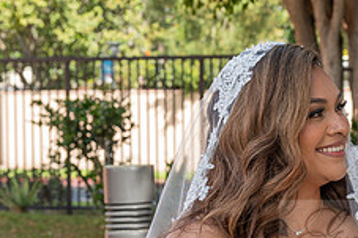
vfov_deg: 7.0
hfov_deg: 10.4
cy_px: 134
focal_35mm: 195
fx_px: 1938
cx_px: 437
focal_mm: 57
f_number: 7.1
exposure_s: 1/160
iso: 200
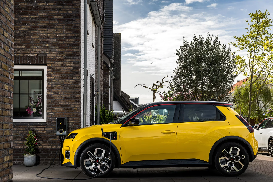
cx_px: 149
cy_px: 101
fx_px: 425
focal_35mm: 56
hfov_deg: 35.6
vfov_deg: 24.2
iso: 200
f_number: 8
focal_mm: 44
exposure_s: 1/160
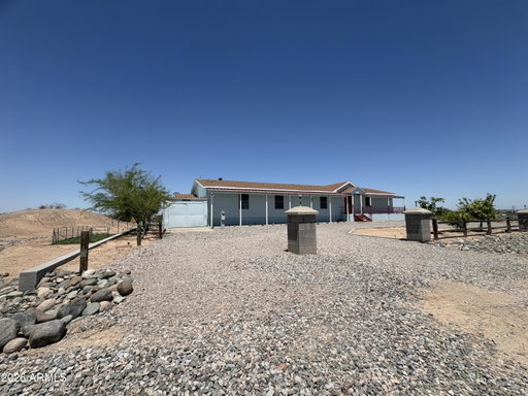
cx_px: 264
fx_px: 214
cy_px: 198
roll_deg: +0.9
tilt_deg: +6.6
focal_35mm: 14
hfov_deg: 102.1
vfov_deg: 85.7
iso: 50
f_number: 2.2
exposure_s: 1/3717
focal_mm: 2.22
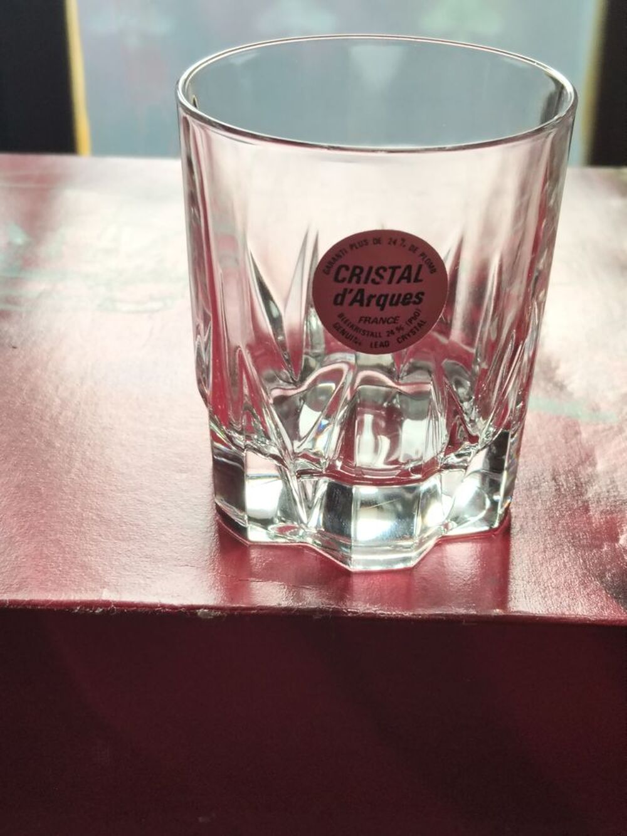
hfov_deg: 29.1
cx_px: 314
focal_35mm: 50
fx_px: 1207
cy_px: 418
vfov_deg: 38.2
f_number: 1.8
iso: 107
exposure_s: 1/33.3
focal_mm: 4.15
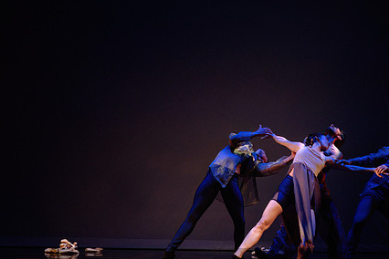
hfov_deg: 40.9
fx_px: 497
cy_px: 226
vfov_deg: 28.3
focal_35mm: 46
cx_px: 313
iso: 1000
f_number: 1.4
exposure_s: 1/500
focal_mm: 24
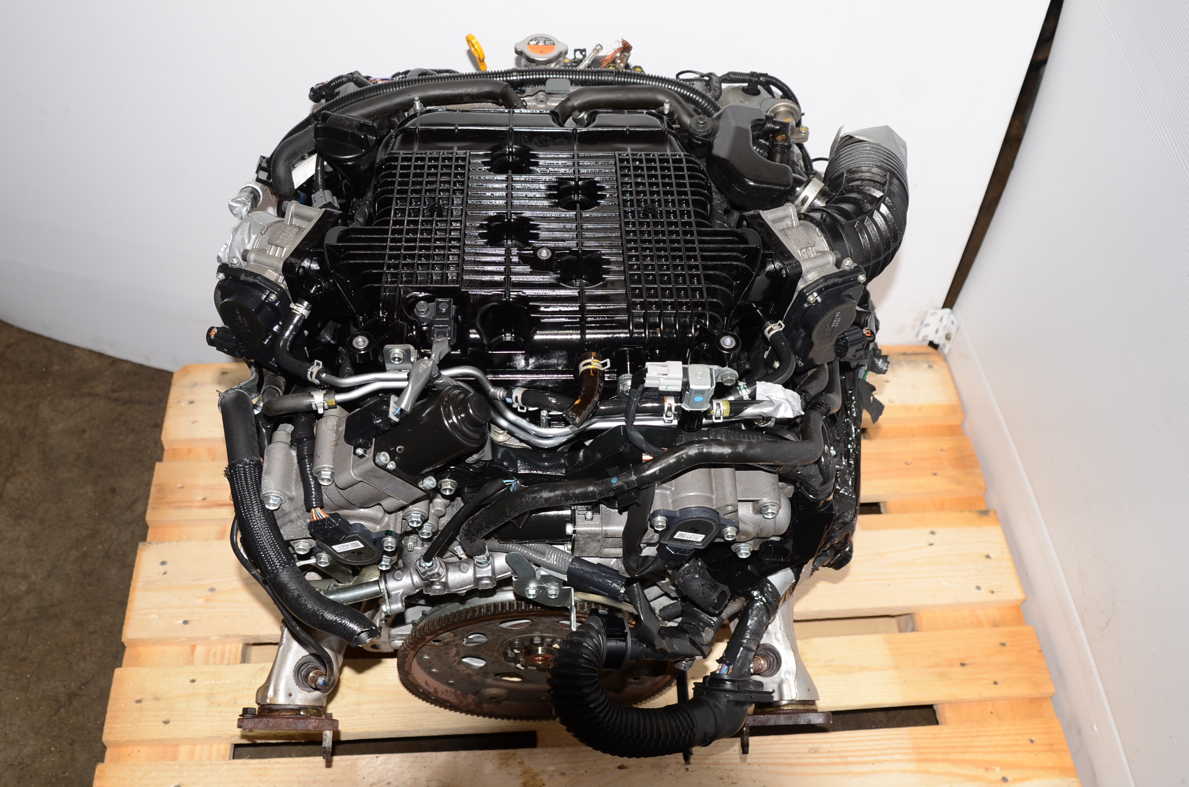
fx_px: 1187
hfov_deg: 53.2
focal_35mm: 36
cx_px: 594
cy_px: 394
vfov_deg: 36.7
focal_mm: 24
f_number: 5.6
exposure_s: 1/40
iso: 100
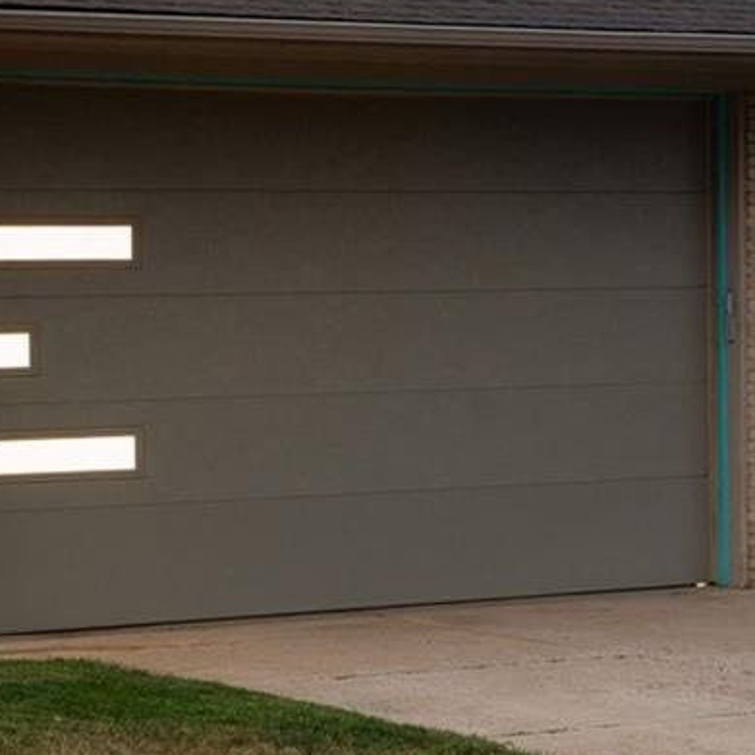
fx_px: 3257
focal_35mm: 132
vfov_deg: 13.2
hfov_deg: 13.2
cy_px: 141
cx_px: 404
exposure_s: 1/4
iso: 400
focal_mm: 38
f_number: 8
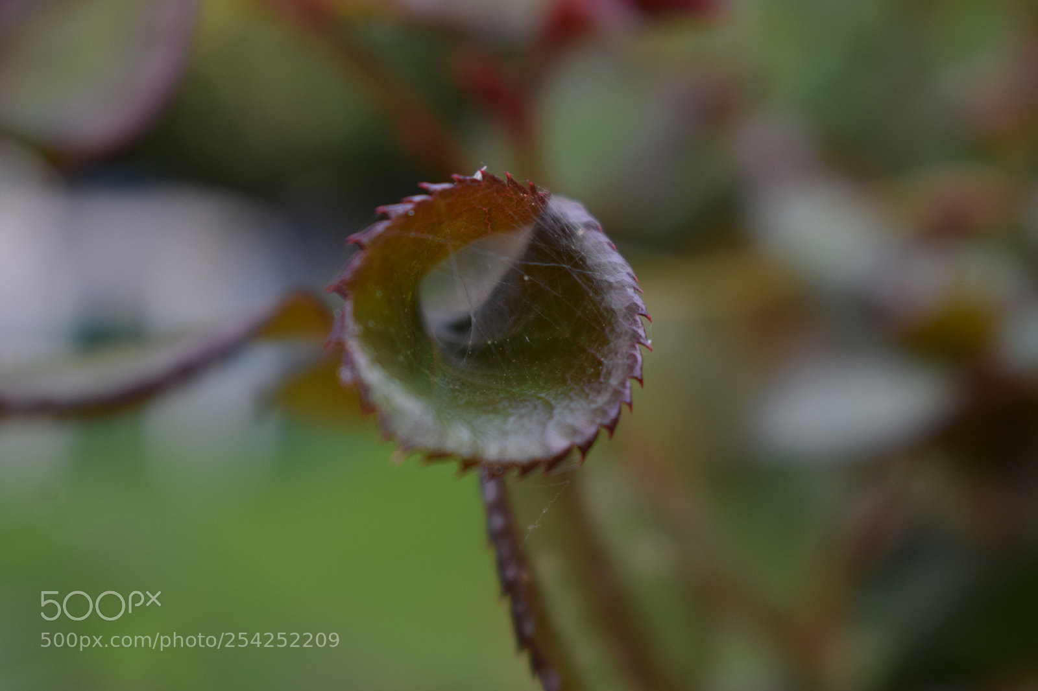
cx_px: 519
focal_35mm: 82
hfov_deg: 24.6
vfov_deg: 16.5
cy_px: 346
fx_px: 2378
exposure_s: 1/200
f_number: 5.6
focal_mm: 55
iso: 400
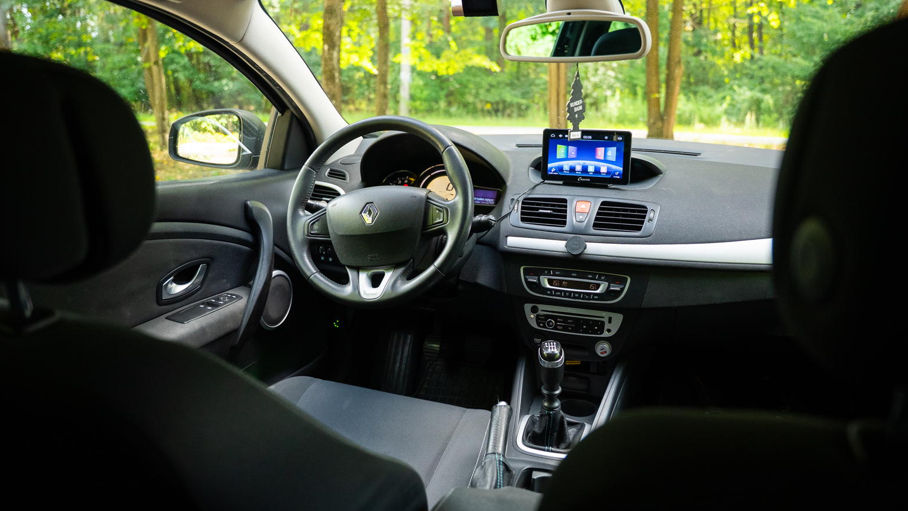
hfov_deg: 71.9
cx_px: 457
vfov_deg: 44.4
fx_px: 626
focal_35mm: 26
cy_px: 248
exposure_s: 1/200
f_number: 2.8
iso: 1600
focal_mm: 24
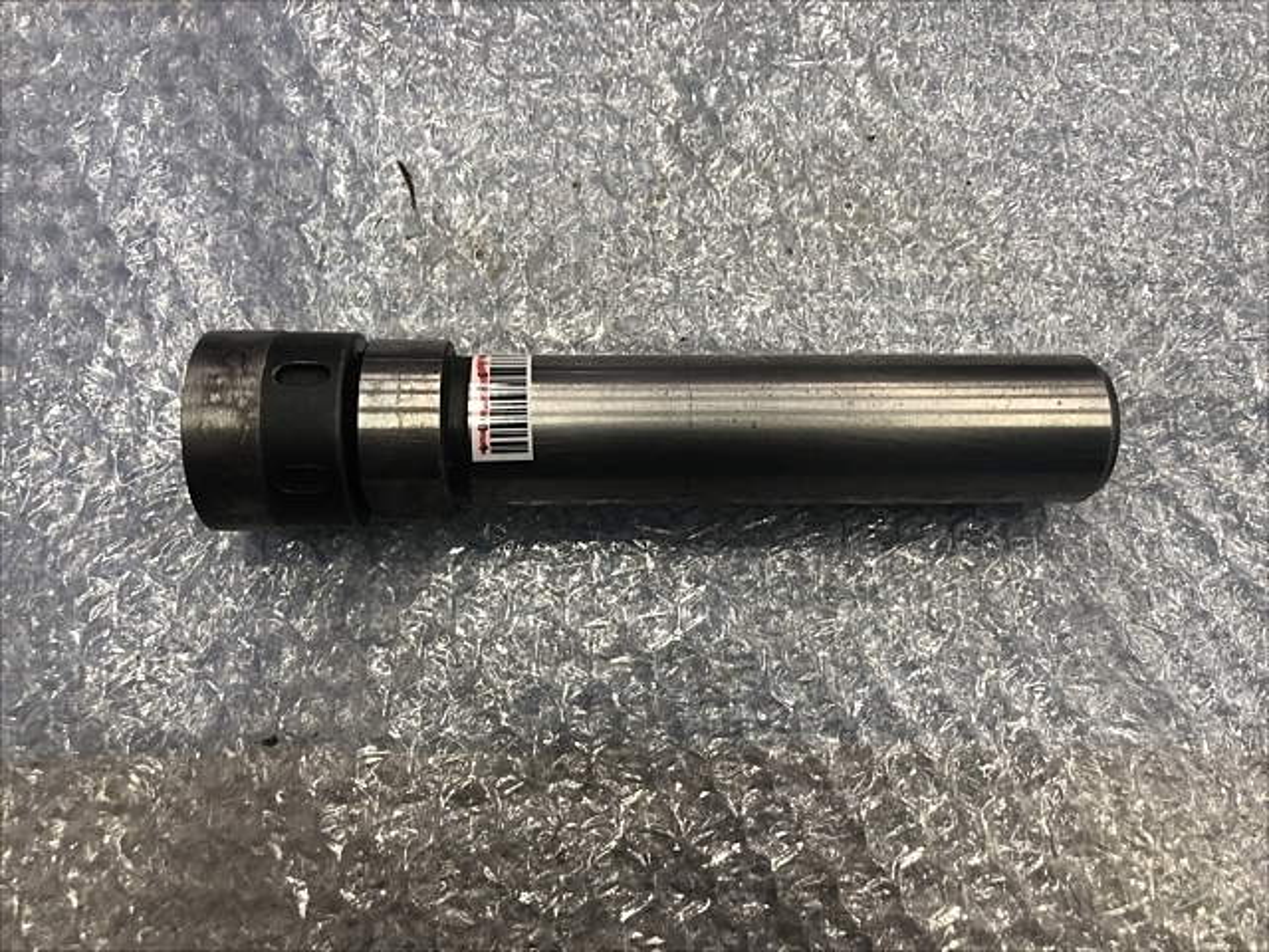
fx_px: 1026
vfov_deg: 49.7
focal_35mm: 28
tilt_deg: -75.0
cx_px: 634
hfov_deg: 63.4
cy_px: 476
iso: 40
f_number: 1.8
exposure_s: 1/30
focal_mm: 3.99
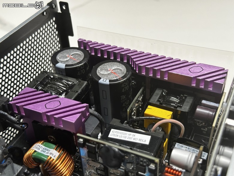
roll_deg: +2.6
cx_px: 117
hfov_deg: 39.7
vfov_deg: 30.3
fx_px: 324
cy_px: 88
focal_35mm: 48
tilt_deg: -38.6
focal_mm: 6.86
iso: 125
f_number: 1.78
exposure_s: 1/60
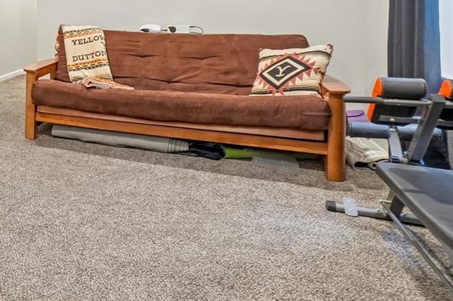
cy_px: 2
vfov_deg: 35.3
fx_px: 428
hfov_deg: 43.0
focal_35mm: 34
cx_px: -50
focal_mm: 10
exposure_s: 1/5
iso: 400
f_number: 8
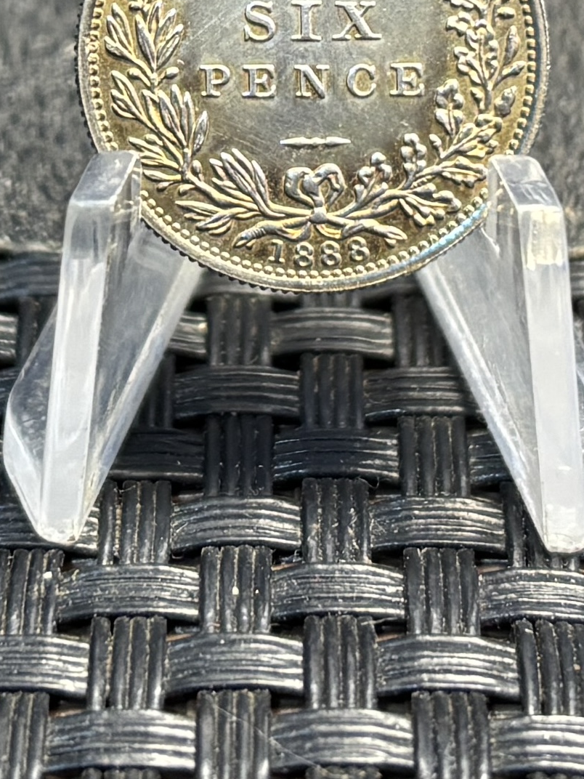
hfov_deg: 24.0
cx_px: 311
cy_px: 45
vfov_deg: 30.0
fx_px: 1372
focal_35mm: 61
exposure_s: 1/60
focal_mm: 5.96
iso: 250
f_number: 1.6
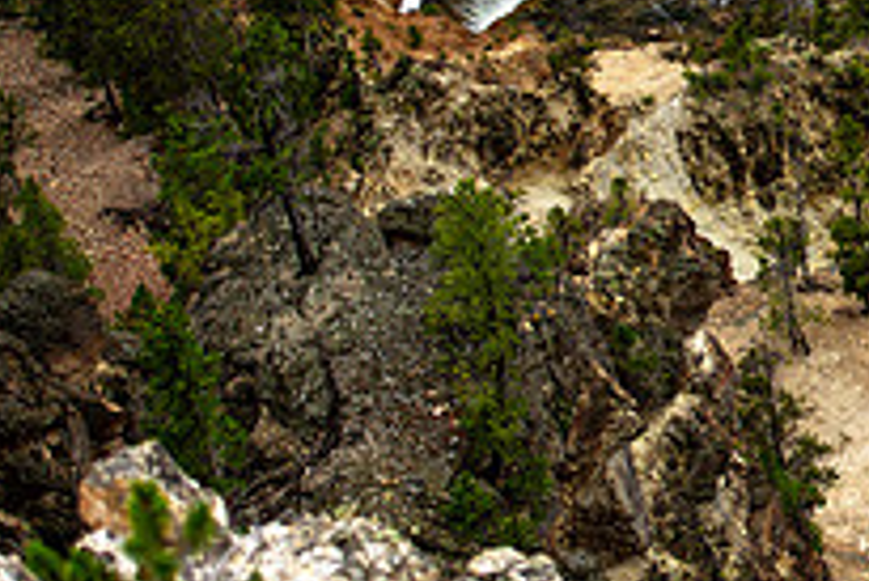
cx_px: 1170
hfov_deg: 10.1
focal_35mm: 198
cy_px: 78
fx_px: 4783
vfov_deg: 6.9
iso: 64
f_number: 2.8
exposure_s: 1/125
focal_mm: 70
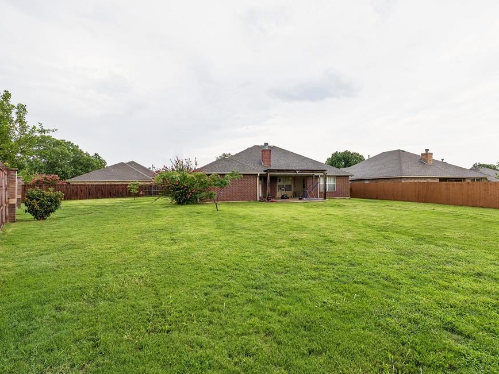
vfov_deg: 74.7
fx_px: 245
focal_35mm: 17
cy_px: 188
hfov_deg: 90.8
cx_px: 270
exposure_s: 1/60
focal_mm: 10
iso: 100
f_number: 6.3
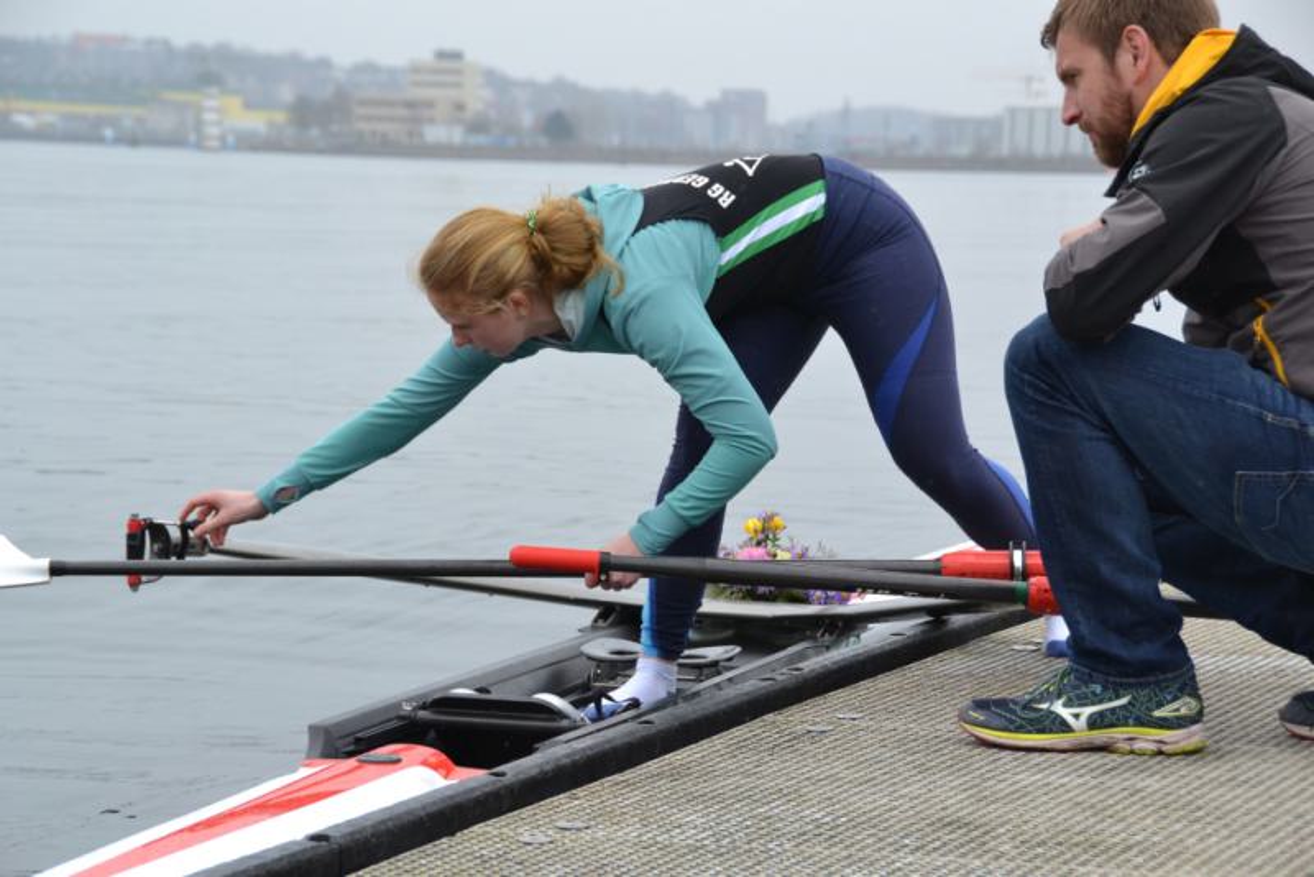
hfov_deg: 19.4
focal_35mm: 105
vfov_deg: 13.1
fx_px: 3834
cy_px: 438
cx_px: 657
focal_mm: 70
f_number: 7.1
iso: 800
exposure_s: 1/800
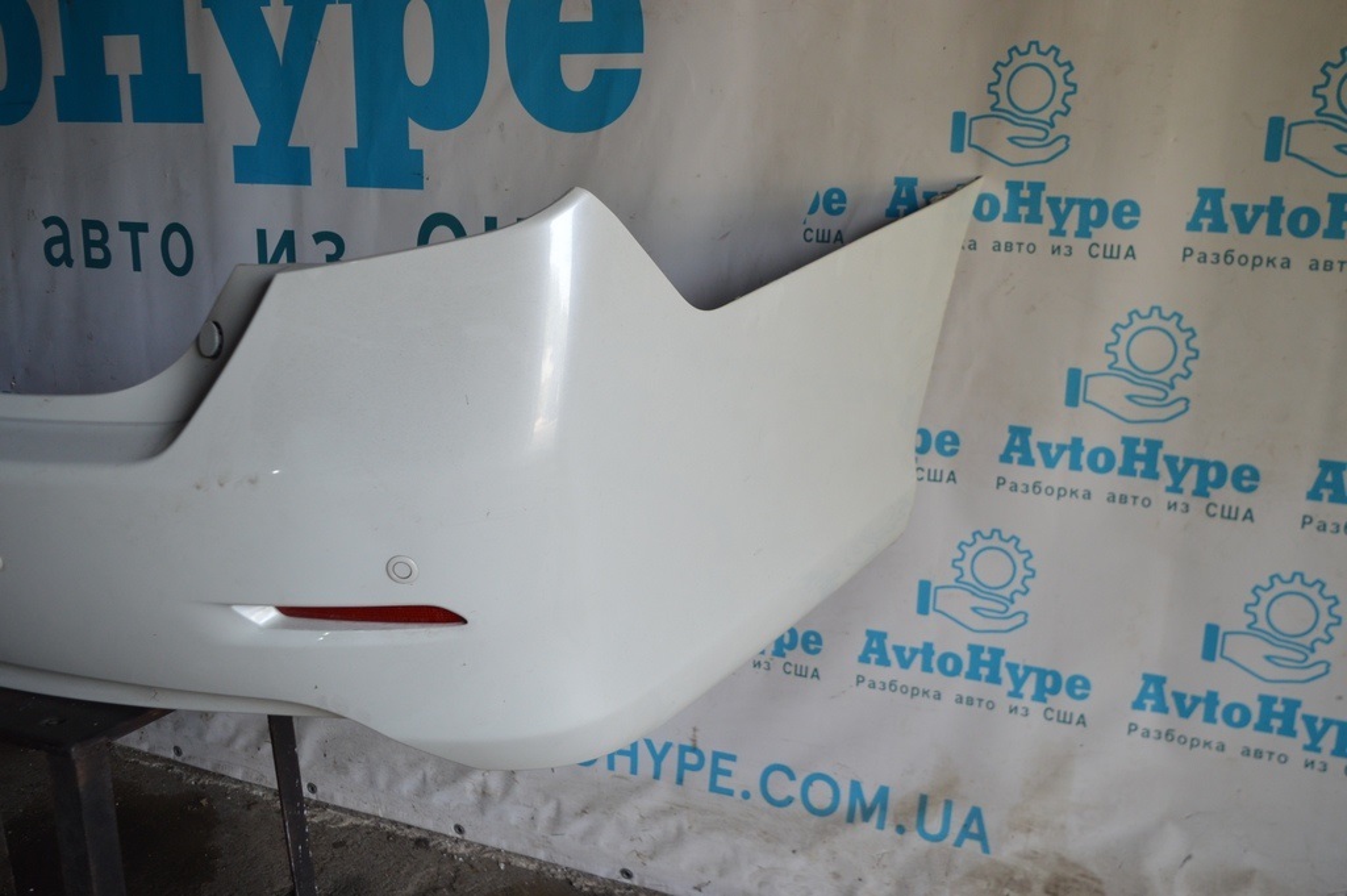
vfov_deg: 38.3
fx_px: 1290
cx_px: 674
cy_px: 448
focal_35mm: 34
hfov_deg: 55.1
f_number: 4.5
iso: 400
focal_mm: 23
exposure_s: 1/80
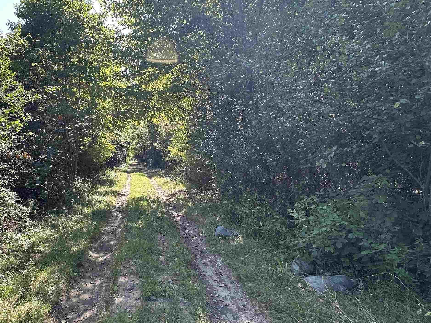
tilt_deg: -6.4
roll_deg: -0.4
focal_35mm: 23
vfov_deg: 58.5
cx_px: 154
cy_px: 191
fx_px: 286
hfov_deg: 72.3
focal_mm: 2.22
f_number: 2.2
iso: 40
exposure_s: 1/166
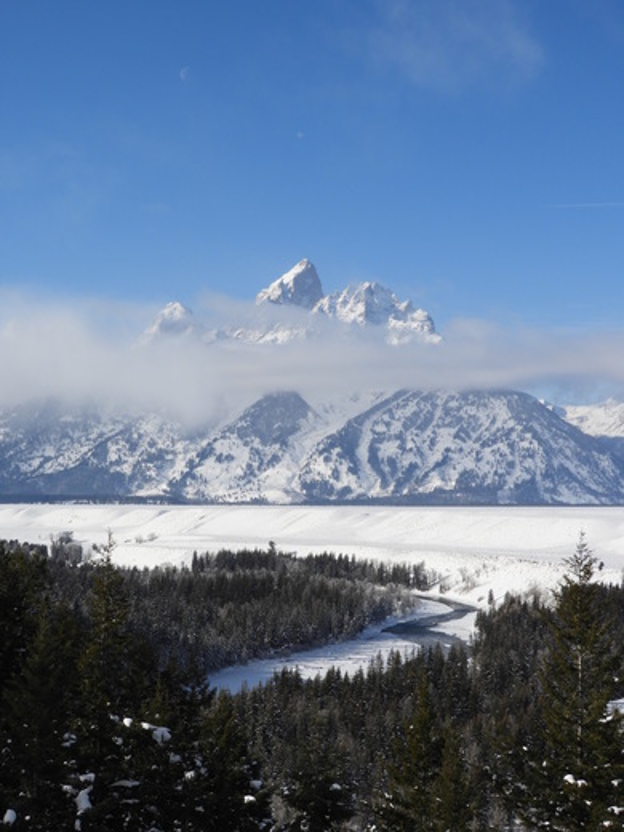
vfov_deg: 27.8
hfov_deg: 21.0
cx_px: 312
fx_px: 1682
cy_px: 416
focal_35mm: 70
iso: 100
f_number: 4.5
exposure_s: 1/1600
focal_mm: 12.5
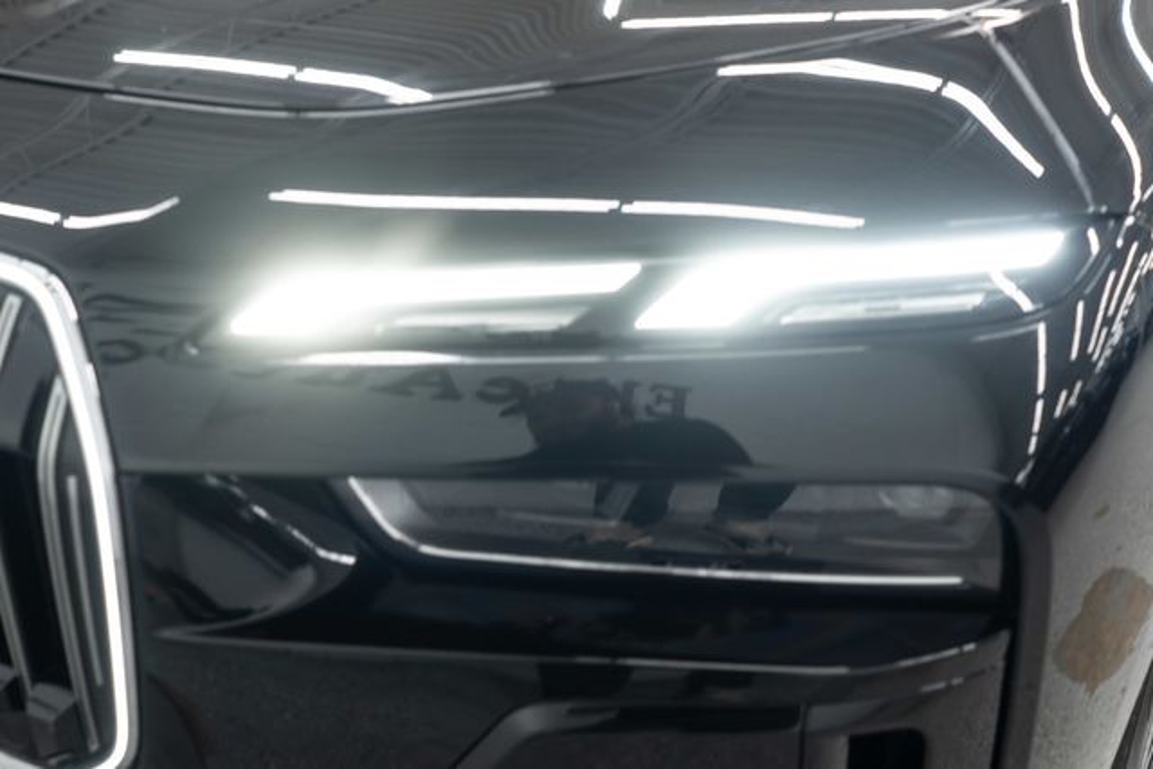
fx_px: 1345
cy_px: 384
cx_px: 576
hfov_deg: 46.4
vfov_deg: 31.9
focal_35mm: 42
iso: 250
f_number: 3.2
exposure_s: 1/40
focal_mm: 28
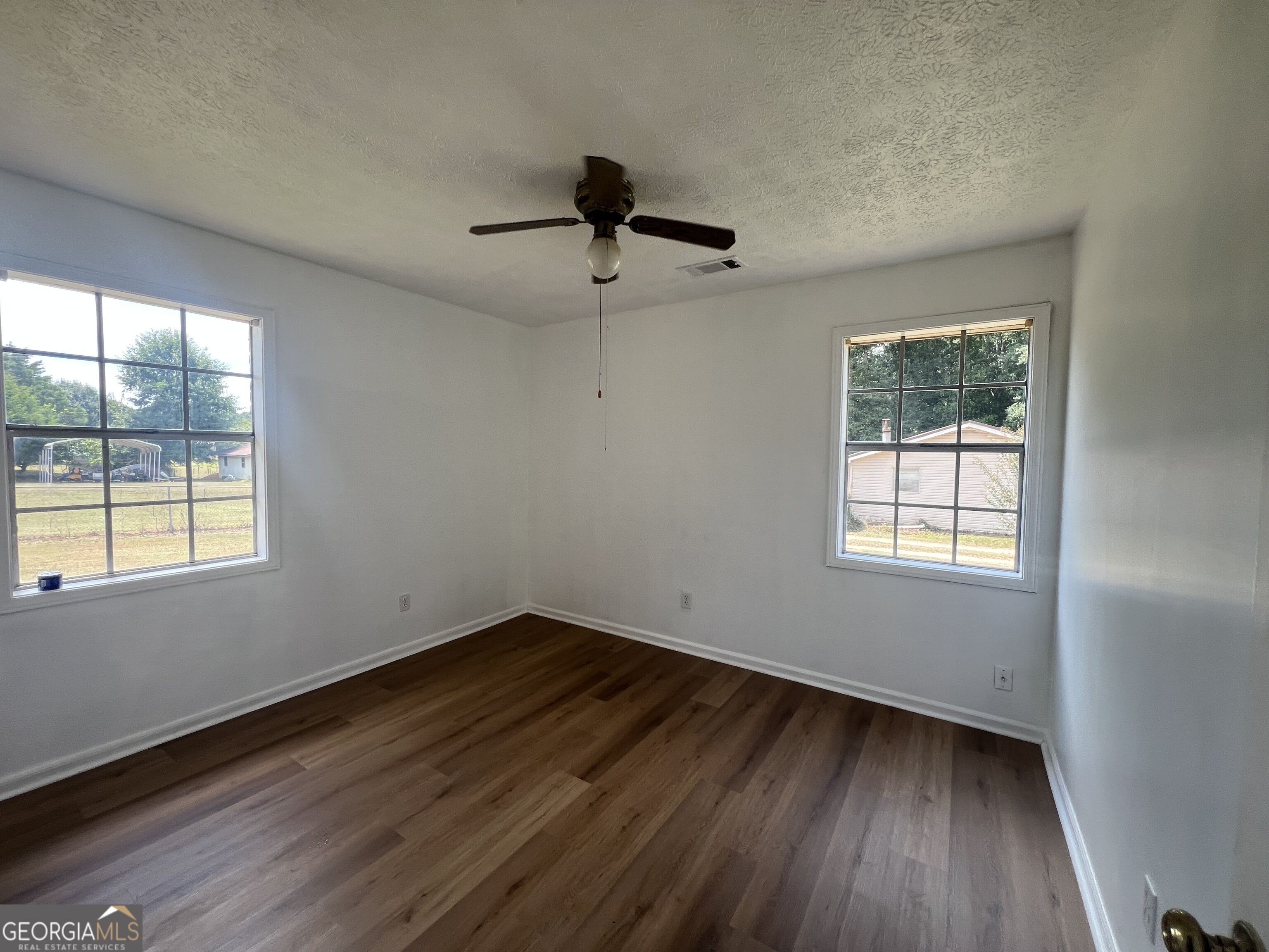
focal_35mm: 13
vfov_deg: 89.9
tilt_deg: -3.4
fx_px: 477
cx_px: 634
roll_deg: -0.5
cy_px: 476
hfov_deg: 106.2
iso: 32
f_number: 1.8
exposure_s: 1/117
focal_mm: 1.57
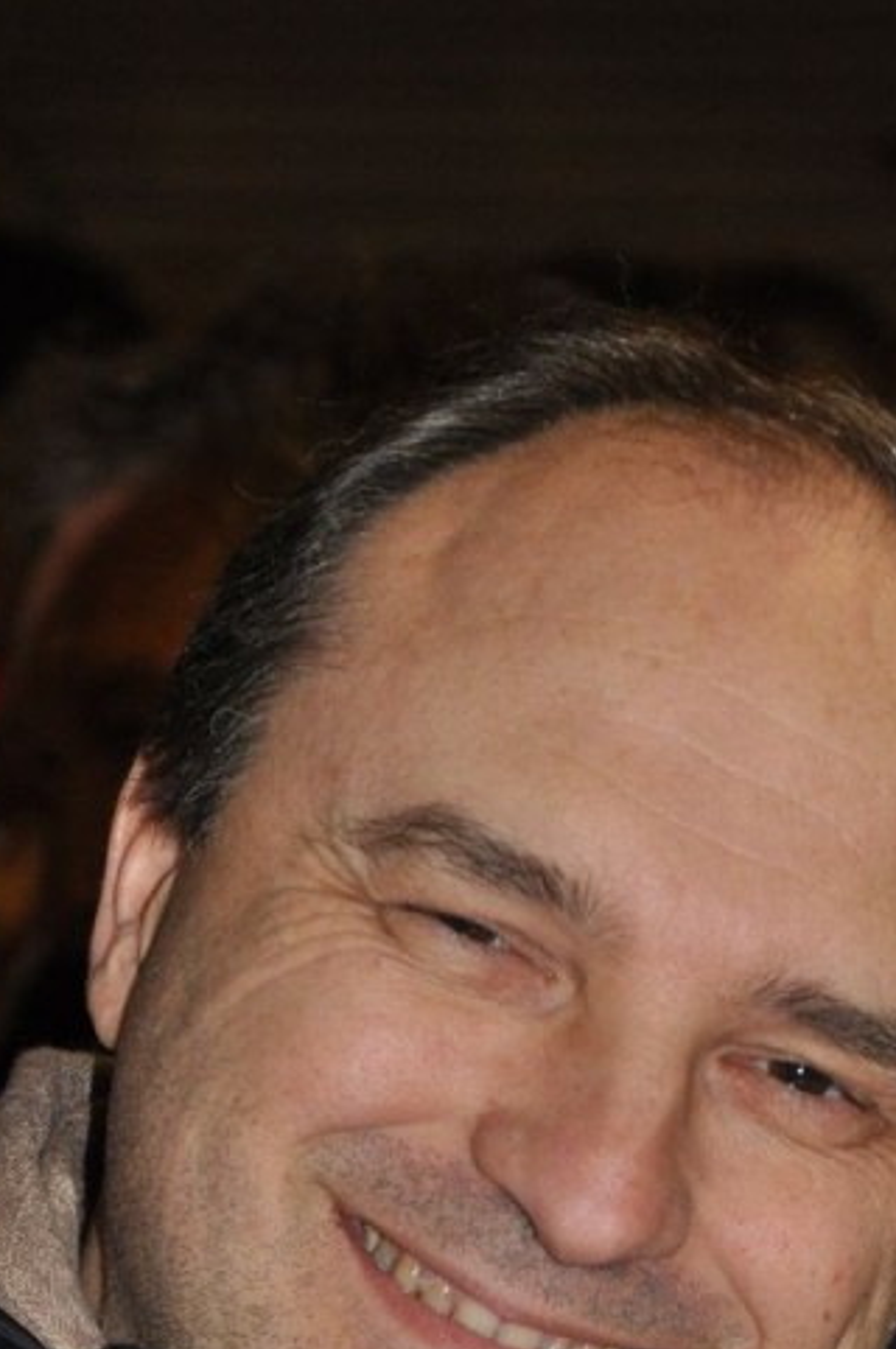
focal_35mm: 287
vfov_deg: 7.2
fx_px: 10745
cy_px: 1427
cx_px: 599
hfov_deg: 4.8
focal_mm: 90
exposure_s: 1/60
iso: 800
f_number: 5.3
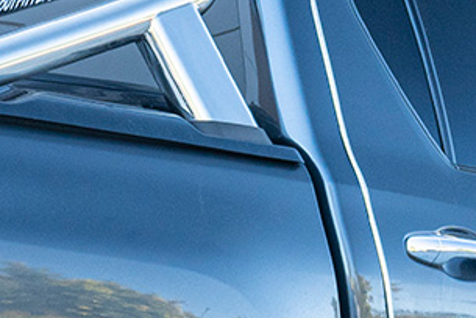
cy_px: 343
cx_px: 106
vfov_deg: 8.0
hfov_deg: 12.0
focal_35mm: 171
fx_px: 2263
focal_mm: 29
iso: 500
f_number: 4
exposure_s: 1/160
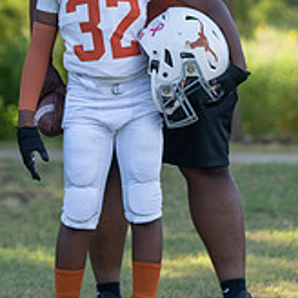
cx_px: 116
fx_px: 2289
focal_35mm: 235
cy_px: 5
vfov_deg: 7.4
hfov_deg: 7.4
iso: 125
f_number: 2.8
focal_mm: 101
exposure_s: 1/400
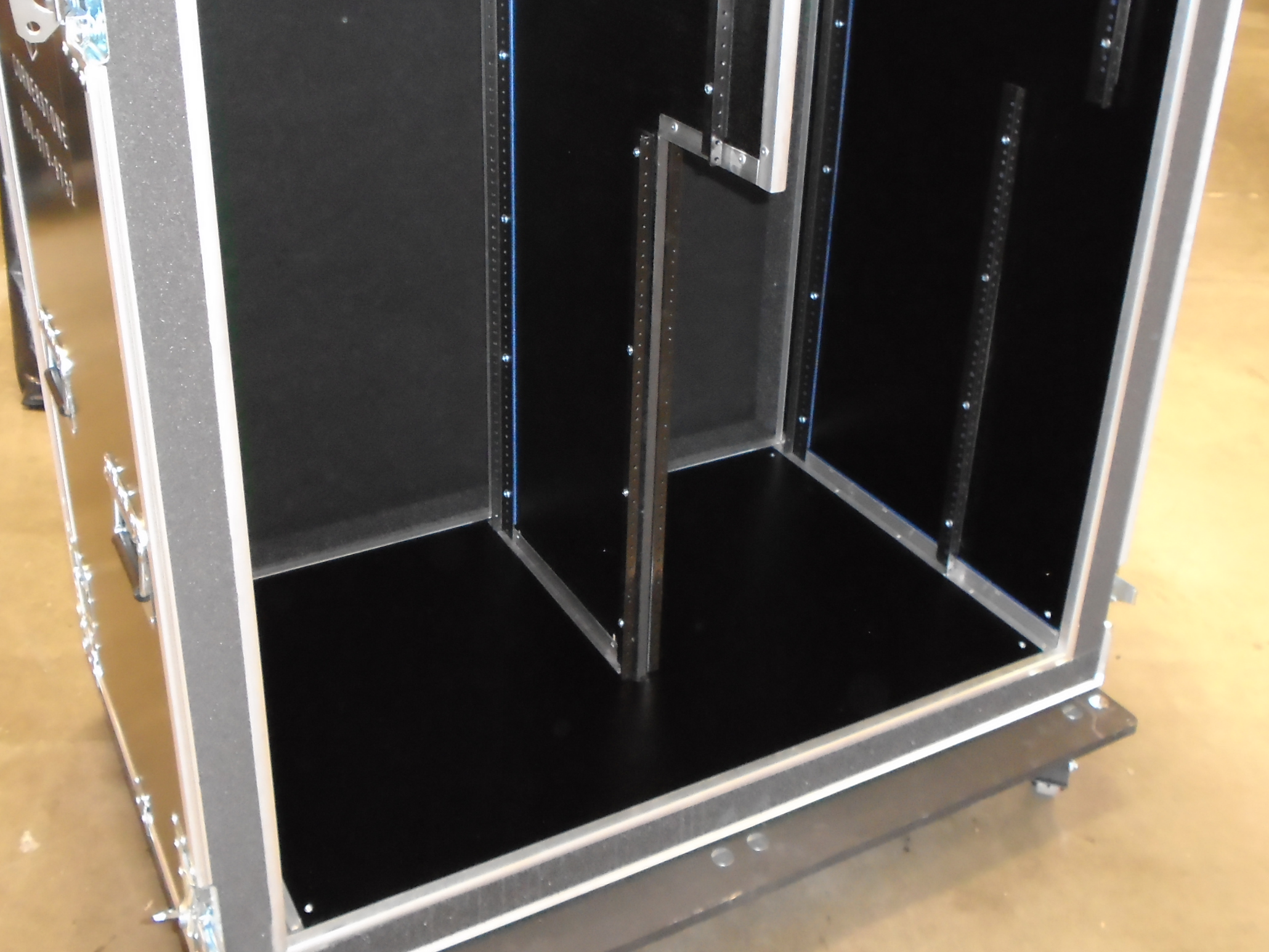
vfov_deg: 36.6
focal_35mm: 39
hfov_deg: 47.9
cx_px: 625
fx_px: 1430
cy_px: 358
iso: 640
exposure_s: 1/40
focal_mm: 5.5
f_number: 3.5
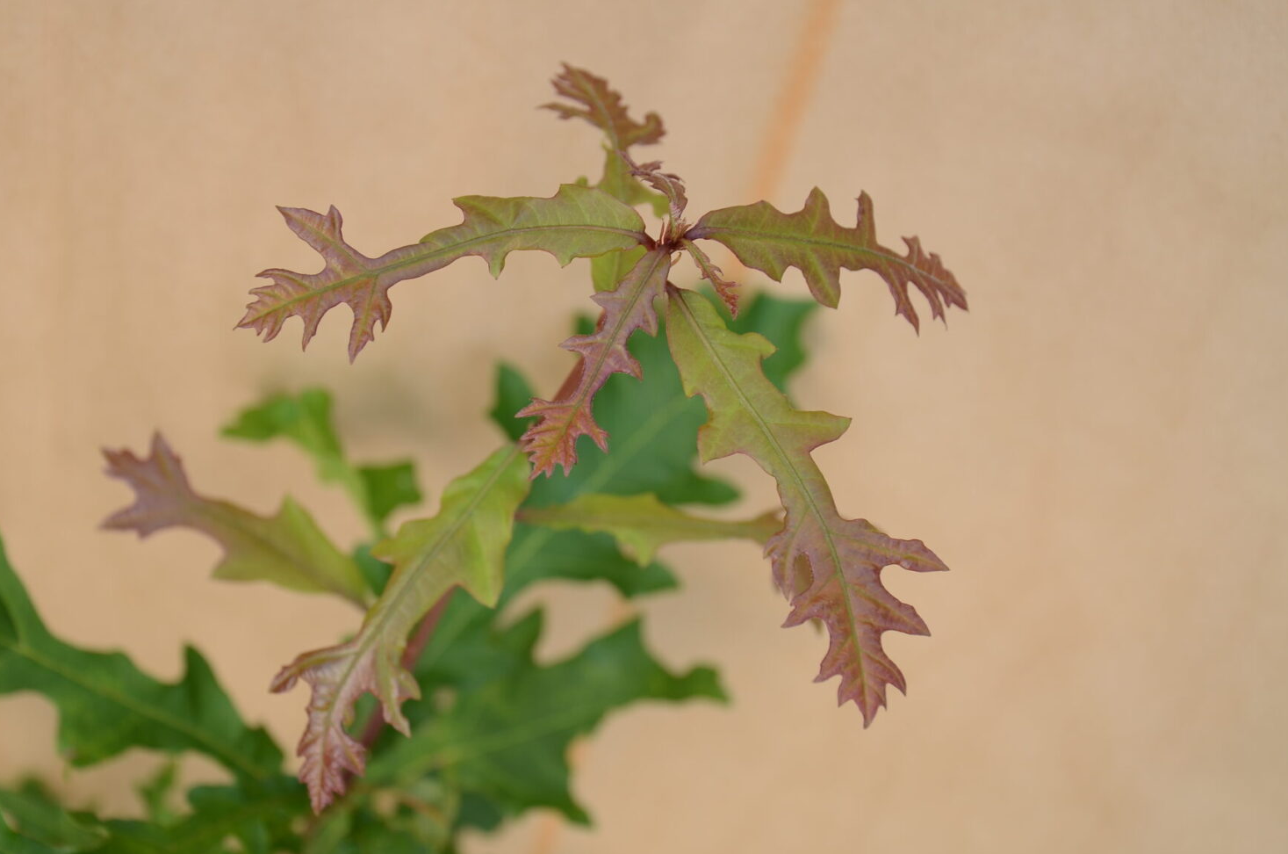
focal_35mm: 70
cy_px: 431
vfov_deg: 19.4
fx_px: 2500
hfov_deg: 28.9
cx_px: 583
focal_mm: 42
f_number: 5.6
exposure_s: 1/125
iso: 100
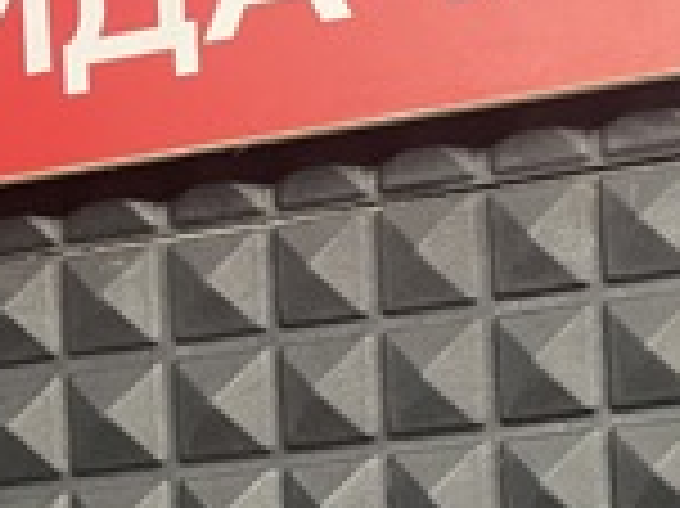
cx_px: 959
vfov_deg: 11.9
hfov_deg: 16.6
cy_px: 1050
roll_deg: +1.9
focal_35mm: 110
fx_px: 2159
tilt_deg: -2.0
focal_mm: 4.2
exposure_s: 1/50
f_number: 1.6
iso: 320
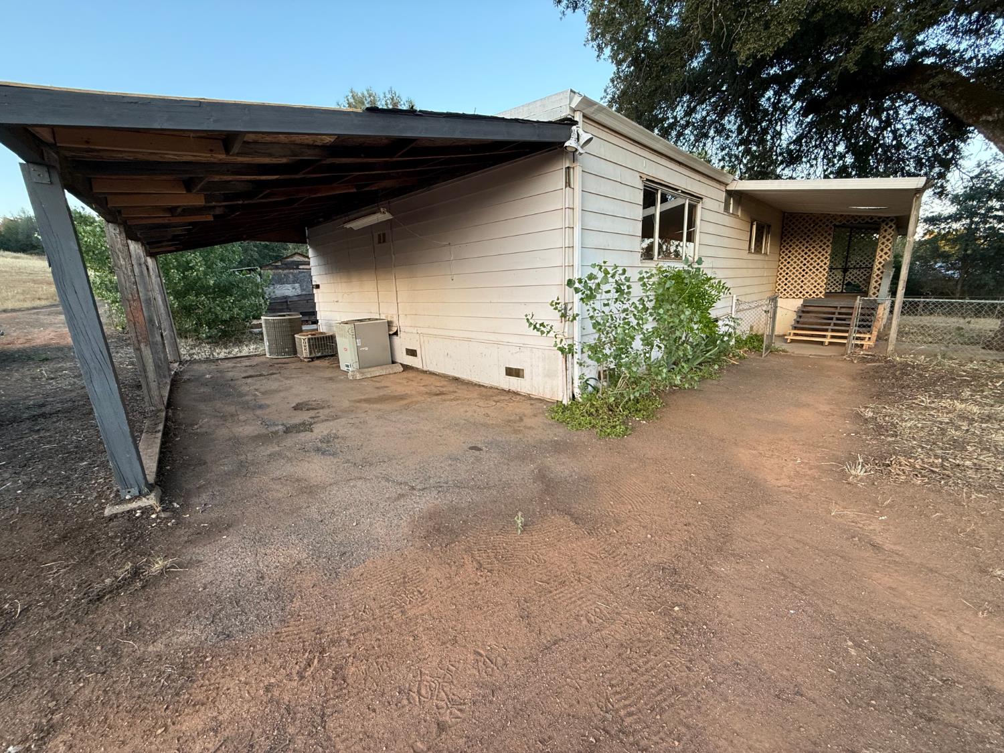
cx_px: 502
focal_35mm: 14
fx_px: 406
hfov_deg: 102.1
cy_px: 376
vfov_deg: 85.7
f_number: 2.2
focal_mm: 2.22
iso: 125
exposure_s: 1/99
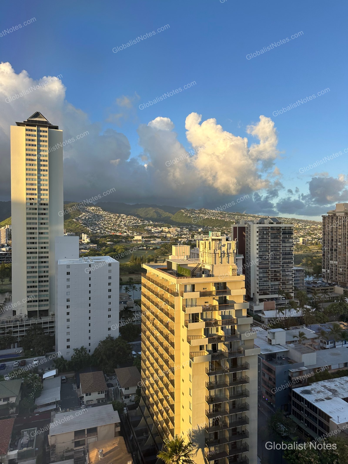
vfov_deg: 71.6
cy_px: 232
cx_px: 174
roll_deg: -0.9
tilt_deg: -0.9
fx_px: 322
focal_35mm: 24
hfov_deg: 56.8
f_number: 1.78
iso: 80
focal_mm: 6.86
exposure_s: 1/355
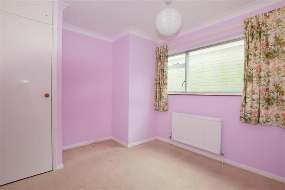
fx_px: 131
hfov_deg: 95.0
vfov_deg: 72.0
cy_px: 95
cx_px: 142
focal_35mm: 16
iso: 400
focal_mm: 11
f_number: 14
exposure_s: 1/3
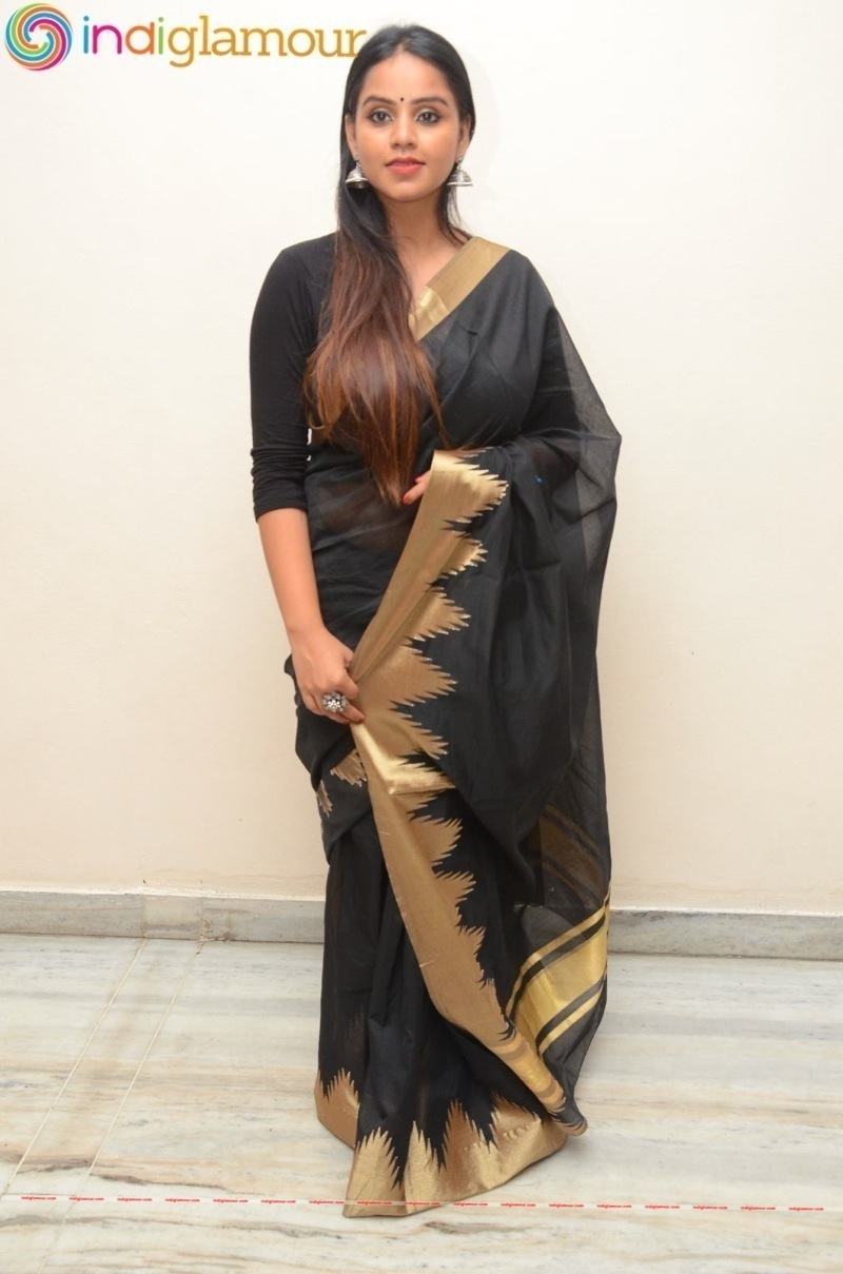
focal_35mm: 38
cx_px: 422
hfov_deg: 35.3
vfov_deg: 51.4
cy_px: 637
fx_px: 1324
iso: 1250
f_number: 6.3
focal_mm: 25
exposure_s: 1/125
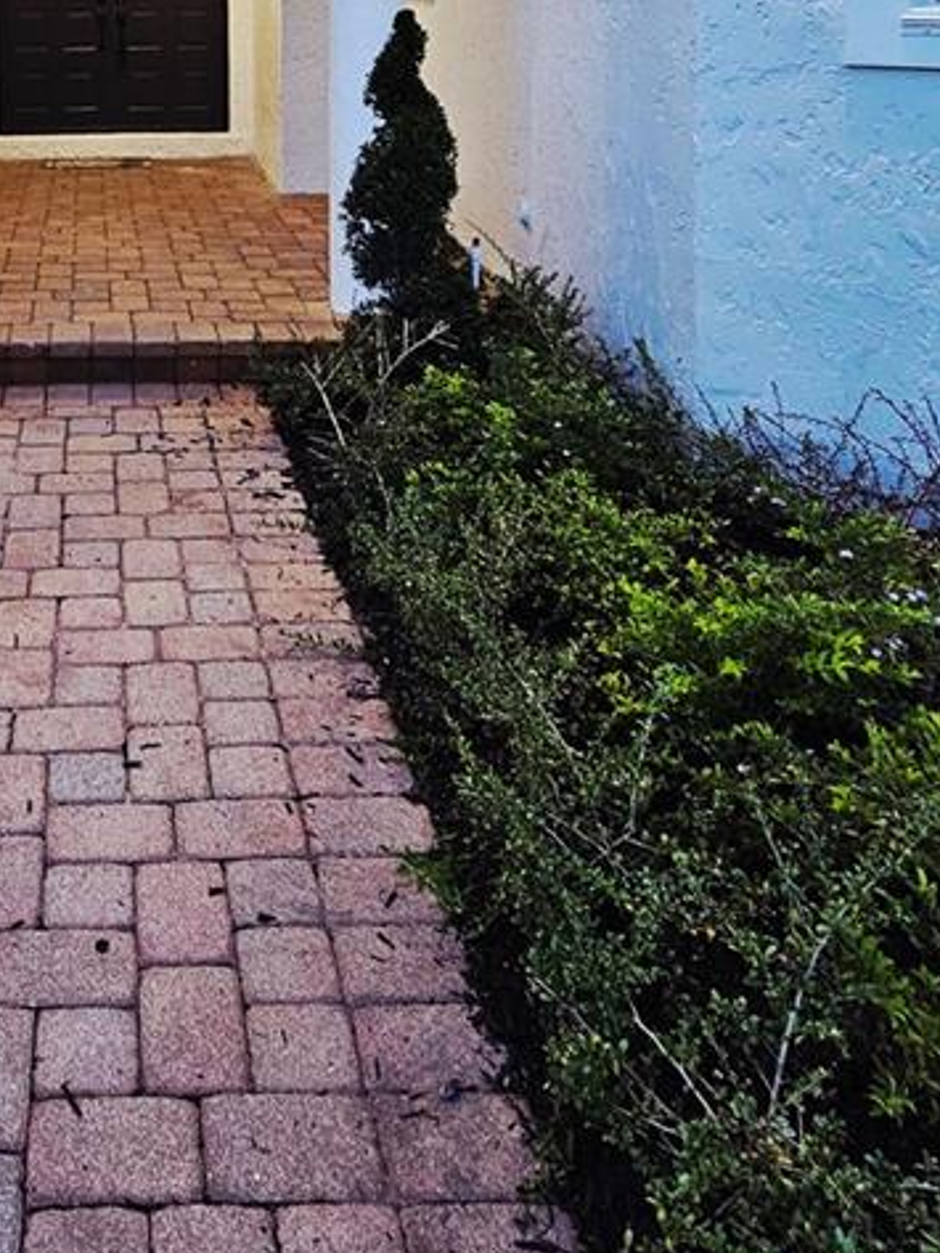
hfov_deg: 39.7
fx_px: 1194
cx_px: 85
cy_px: -3
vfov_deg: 46.3
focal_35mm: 33
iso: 400
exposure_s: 1/60.2
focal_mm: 2.2
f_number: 2.2
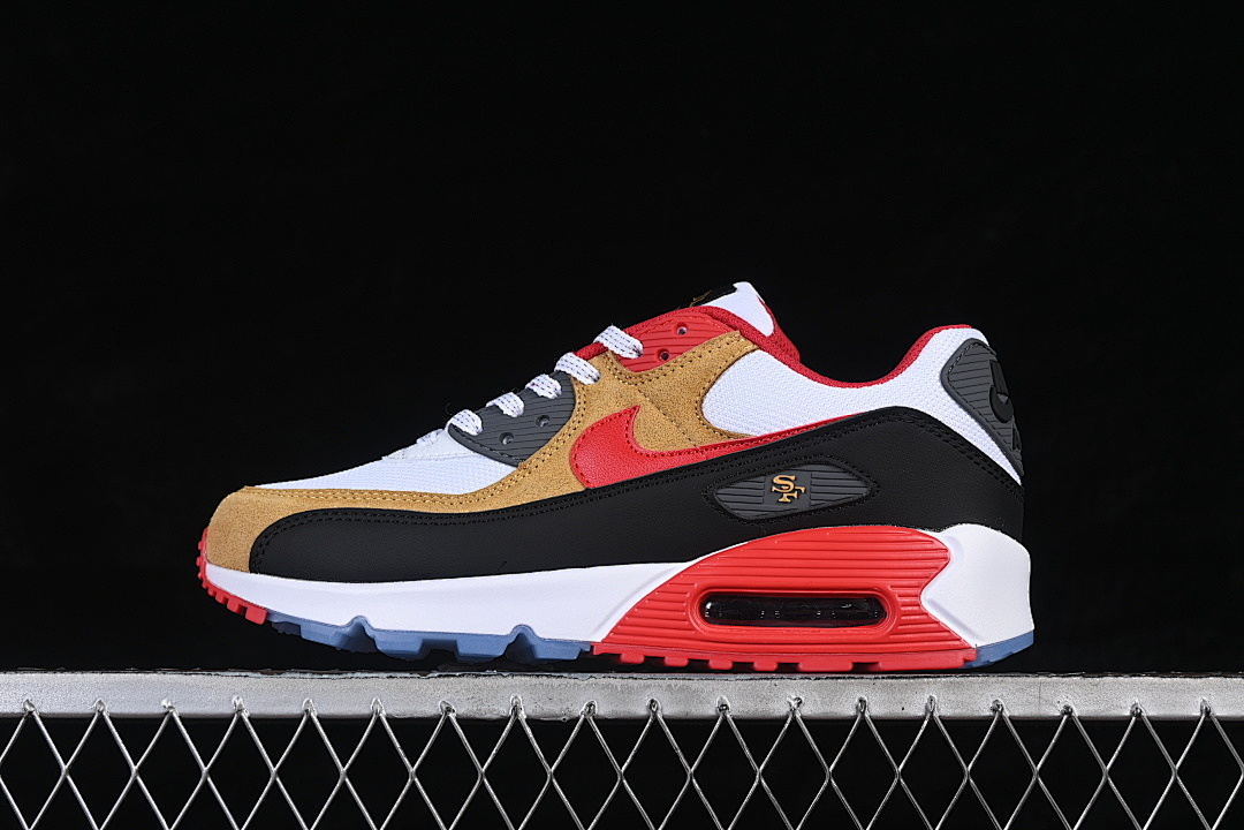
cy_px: 415
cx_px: 622
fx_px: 2591
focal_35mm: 75
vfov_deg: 18.2
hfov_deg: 27.0
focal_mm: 50
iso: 160
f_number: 8
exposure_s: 1/80
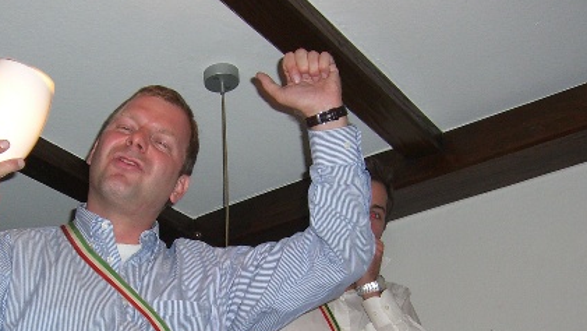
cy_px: 323
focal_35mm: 63
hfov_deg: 33.2
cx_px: 233
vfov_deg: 18.7
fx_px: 981
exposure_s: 1/60
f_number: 2.7
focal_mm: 6.2
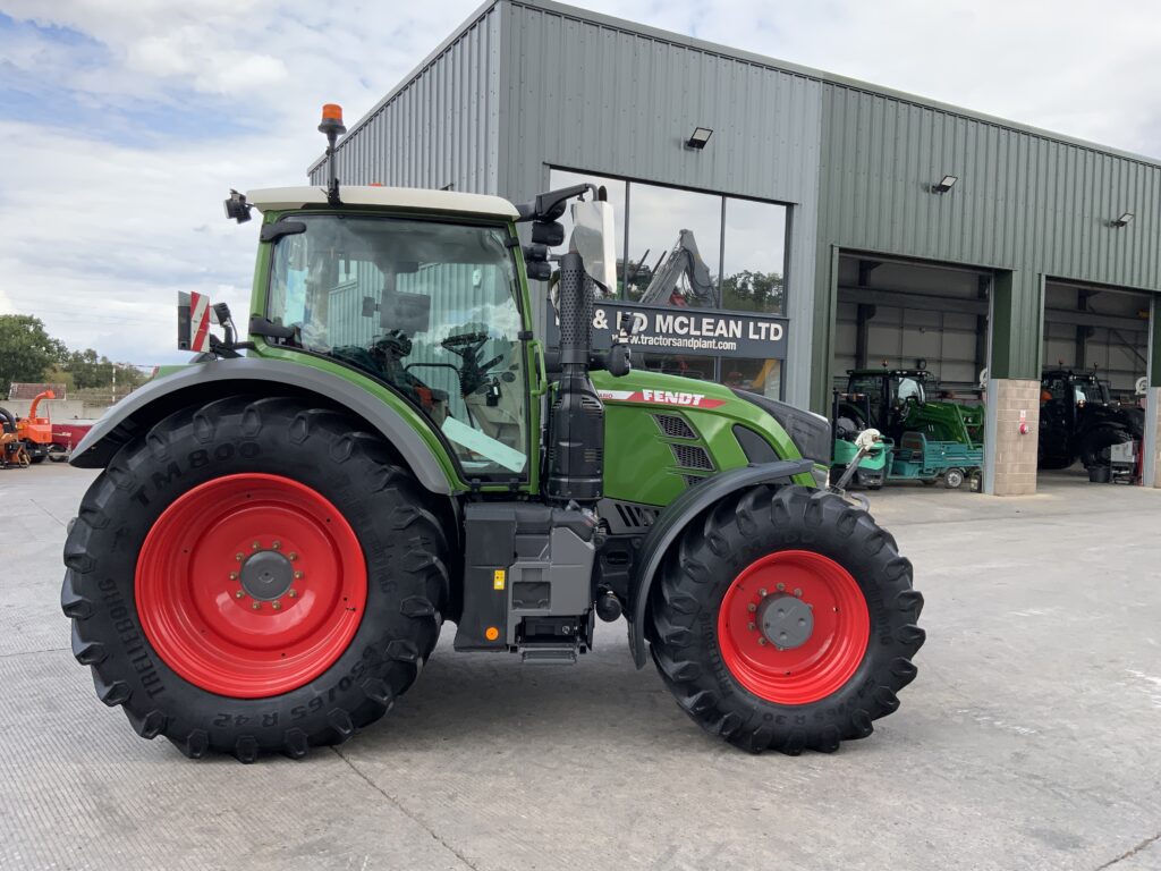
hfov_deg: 61.7
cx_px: 580
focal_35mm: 29
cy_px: 436
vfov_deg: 48.2
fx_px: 973
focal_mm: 3
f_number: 1.8
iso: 16
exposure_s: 1/500
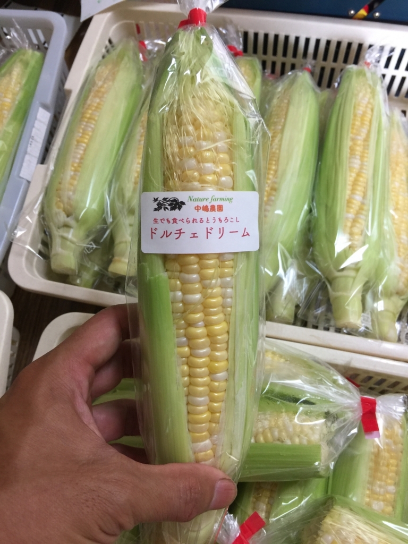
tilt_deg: -68.9
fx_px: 456
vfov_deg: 61.7
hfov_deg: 48.2
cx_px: 204
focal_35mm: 29
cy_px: 272
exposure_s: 1/15
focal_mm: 4.15
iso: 40
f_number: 2.2
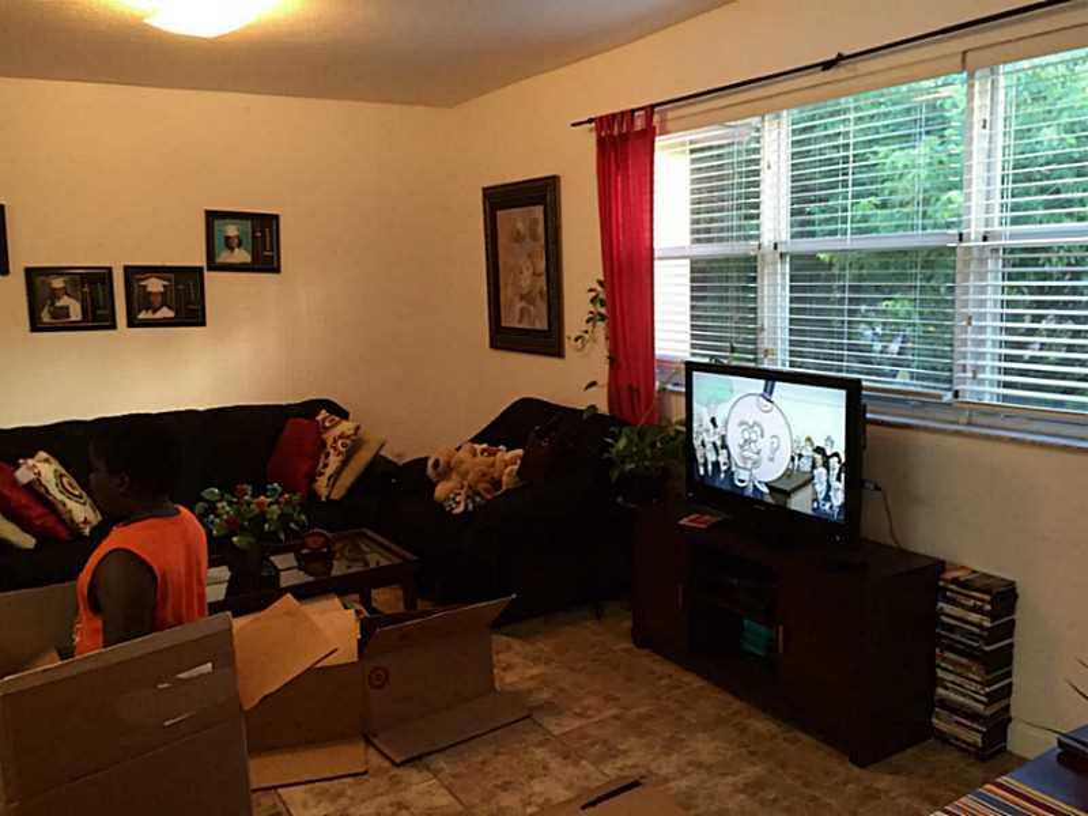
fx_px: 911
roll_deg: +1.5
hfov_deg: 61.7
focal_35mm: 29
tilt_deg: -7.7
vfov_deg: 48.2
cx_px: 544
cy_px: 408
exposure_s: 1/30
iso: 160
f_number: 2.2
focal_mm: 4.15
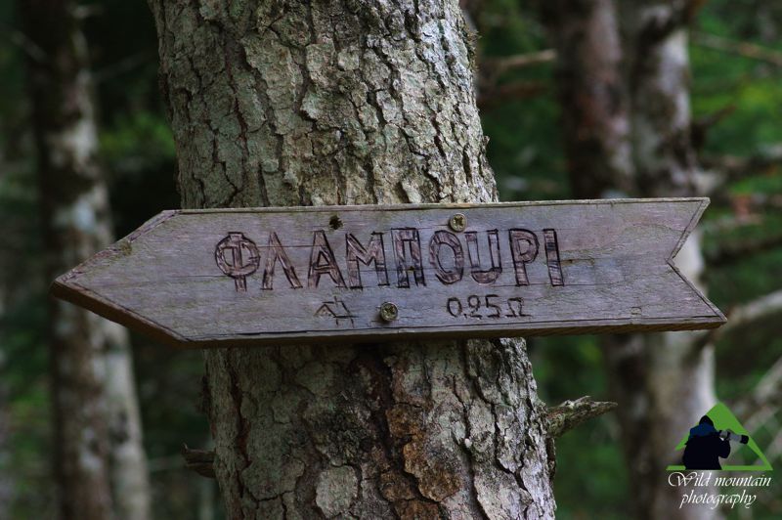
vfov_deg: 9.1
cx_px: 391
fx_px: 3256
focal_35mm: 150
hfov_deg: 13.7
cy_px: 260
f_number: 10
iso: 400
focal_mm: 100
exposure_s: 1/100
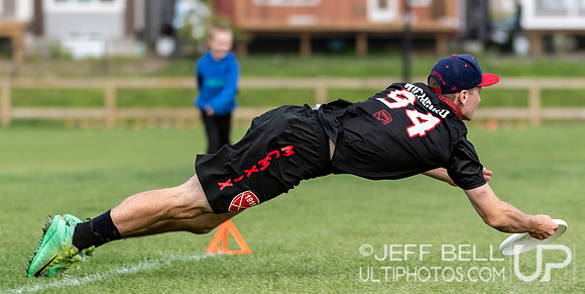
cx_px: 288
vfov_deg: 2.1
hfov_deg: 4.2
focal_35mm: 528
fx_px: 7991
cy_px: 293
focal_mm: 200
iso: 180
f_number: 4
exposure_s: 1/1000
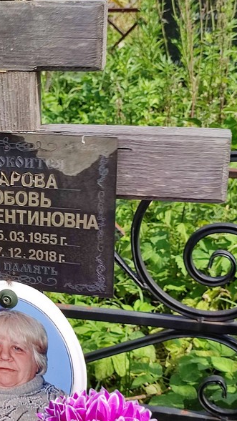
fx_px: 414
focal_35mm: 37
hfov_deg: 29.1
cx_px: -19
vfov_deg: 54.0
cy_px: 208
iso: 50
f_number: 1.9
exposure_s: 1/765
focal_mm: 6.04
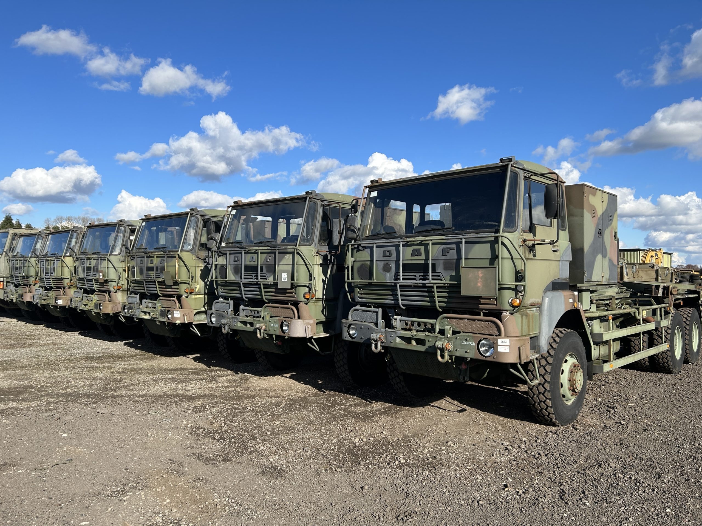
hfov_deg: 67.3
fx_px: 527
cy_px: 263
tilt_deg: +1.3
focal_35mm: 26
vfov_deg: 53.1
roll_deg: -0.8
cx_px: 351
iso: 50
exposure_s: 1/3704
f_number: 1.5
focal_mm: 5.7
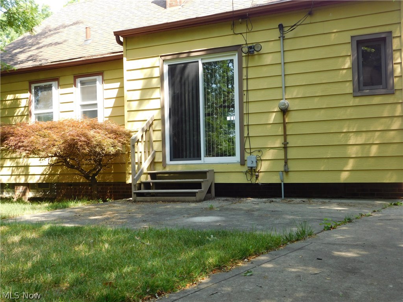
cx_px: 202
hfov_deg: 51.4
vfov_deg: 39.7
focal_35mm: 36
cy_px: 151
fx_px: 419
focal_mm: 6.3
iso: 125
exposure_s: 1/200
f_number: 3.5
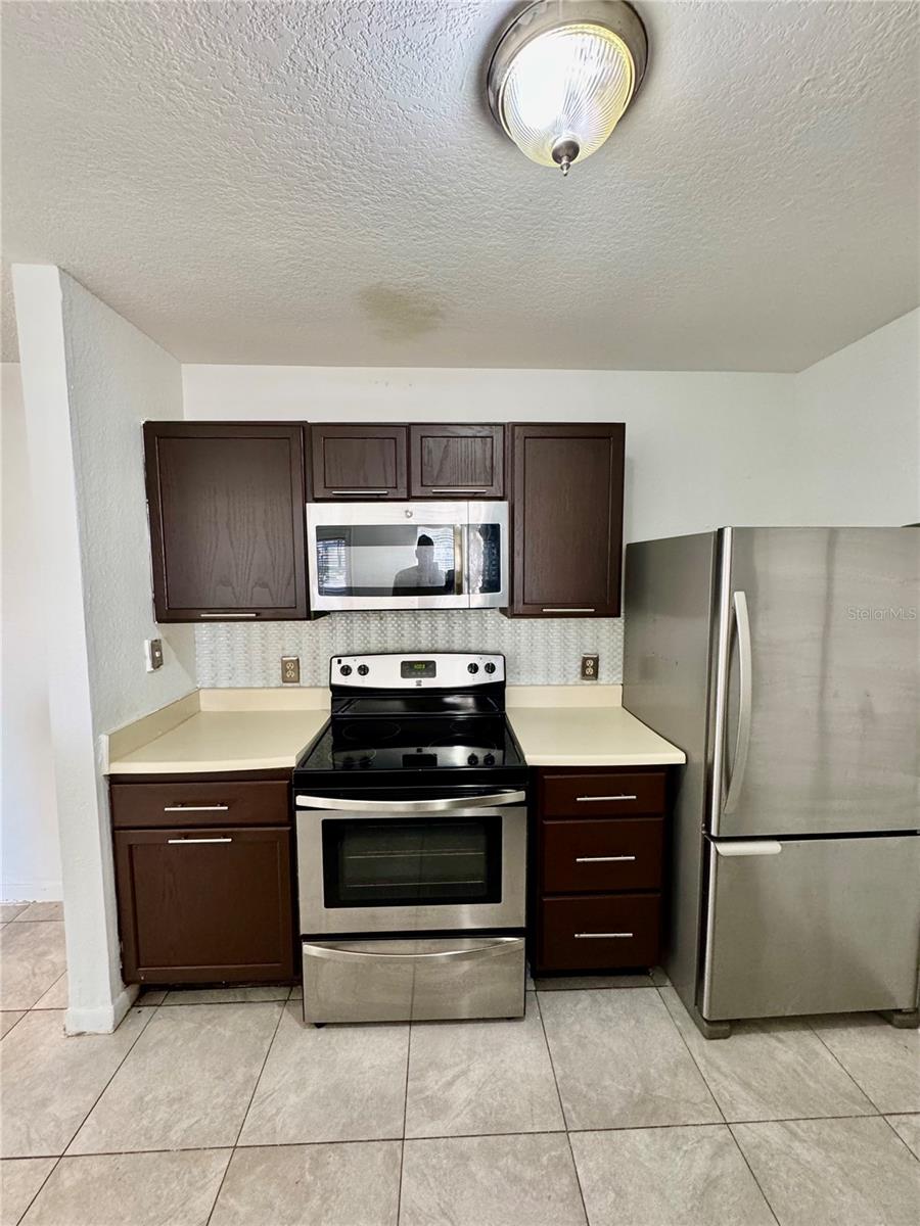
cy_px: 613
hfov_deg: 85.7
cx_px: 460
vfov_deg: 102.1
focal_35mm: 14
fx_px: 496
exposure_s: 1/60
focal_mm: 2.22
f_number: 2.2
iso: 400
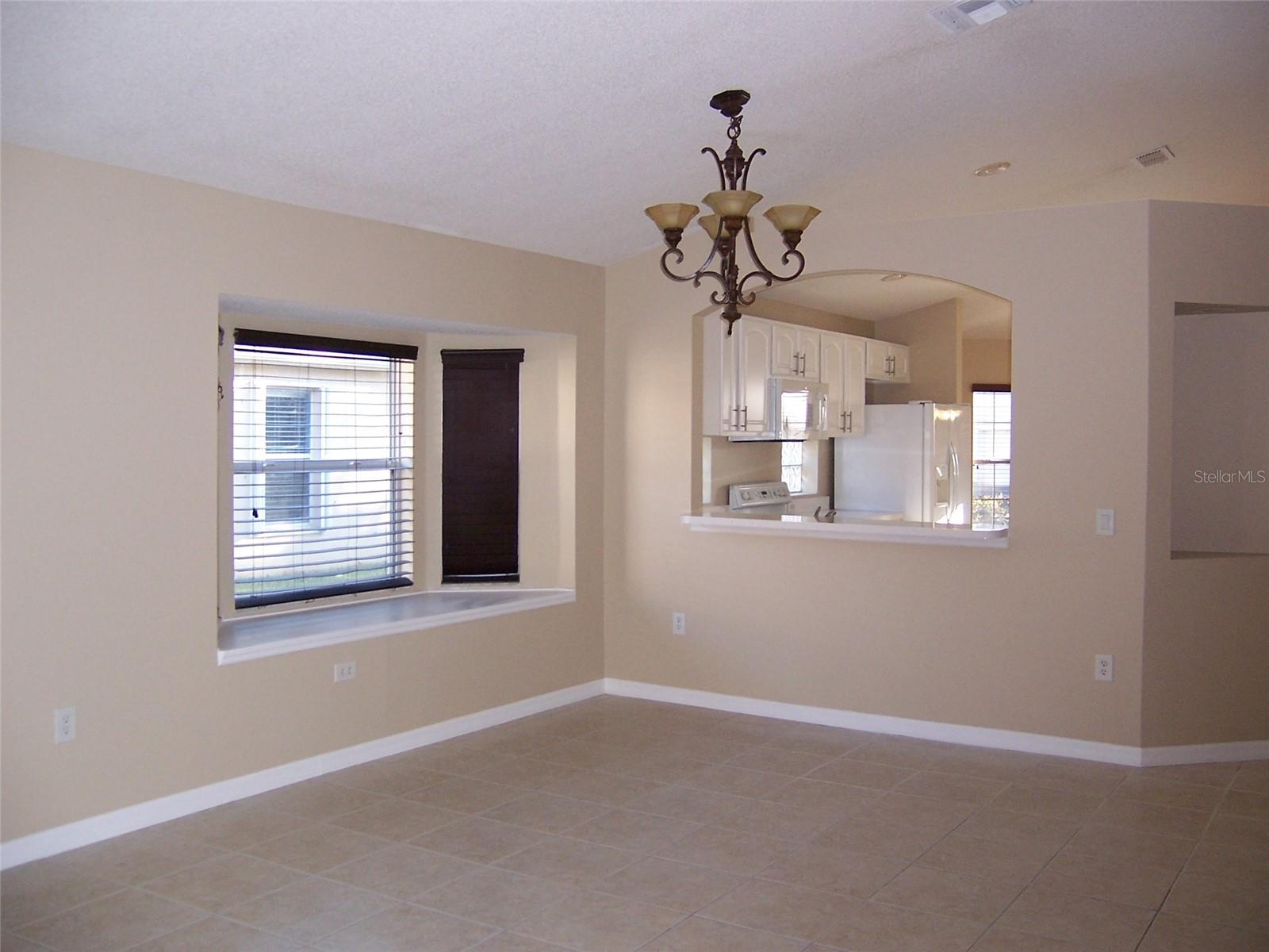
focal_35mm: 33
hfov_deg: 55.4
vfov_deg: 42.9
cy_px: 476
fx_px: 1210
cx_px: 634
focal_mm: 5.5
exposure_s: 1/60
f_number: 2.8
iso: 140
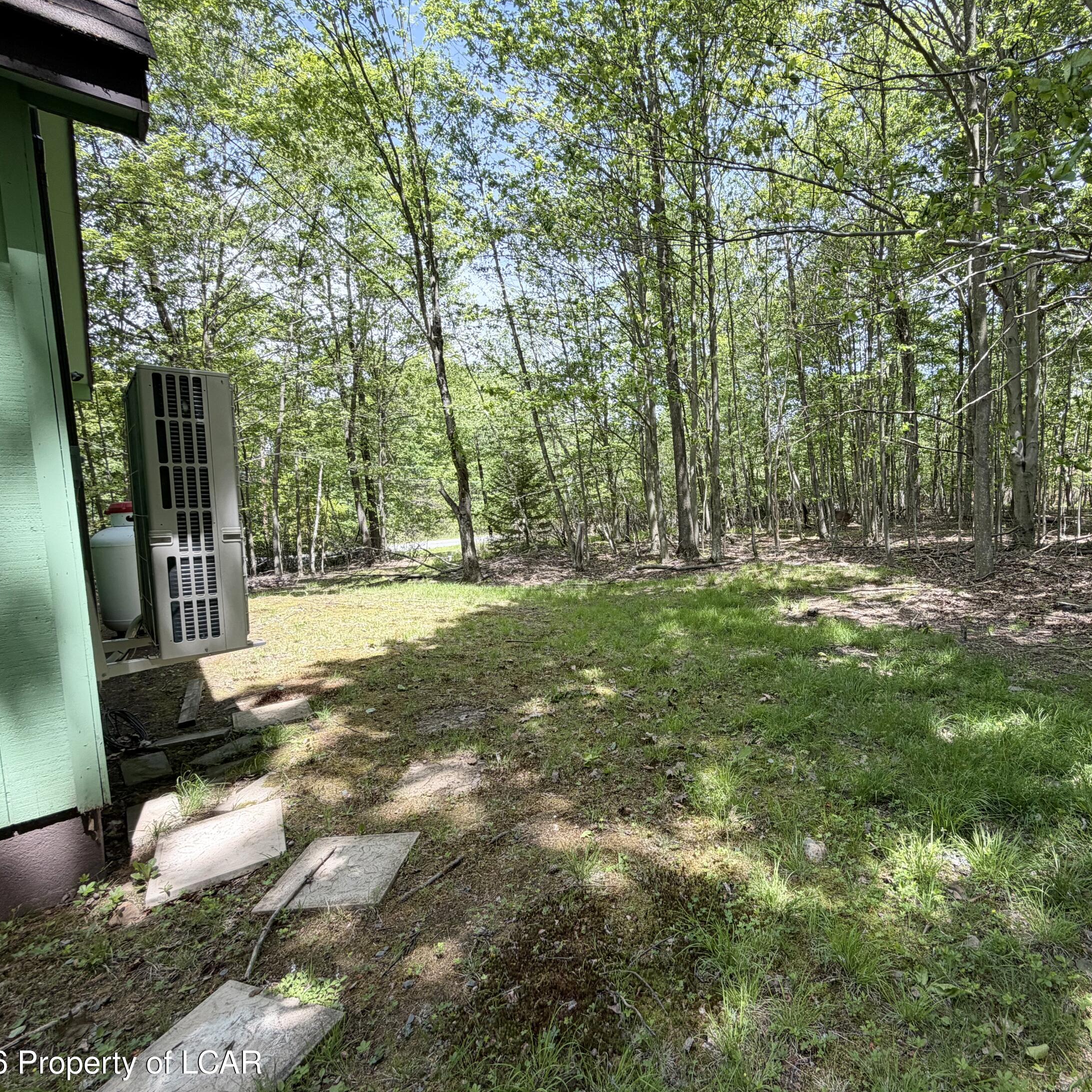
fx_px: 607
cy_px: 552
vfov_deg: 84.0
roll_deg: +1.6
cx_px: 662
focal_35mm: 17
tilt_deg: -5.5
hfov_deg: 82.8
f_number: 2.2
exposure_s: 1/212
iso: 40
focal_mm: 2.22
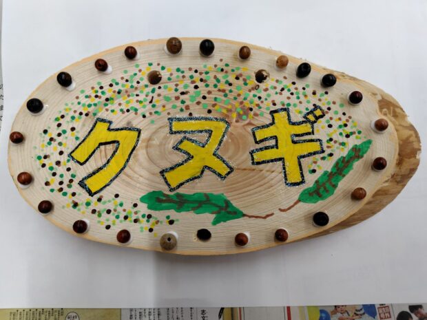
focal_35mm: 23
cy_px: 160
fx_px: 284
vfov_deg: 58.9
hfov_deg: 73.9
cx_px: 214
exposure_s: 1/100
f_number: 1.9
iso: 141
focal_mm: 5.6
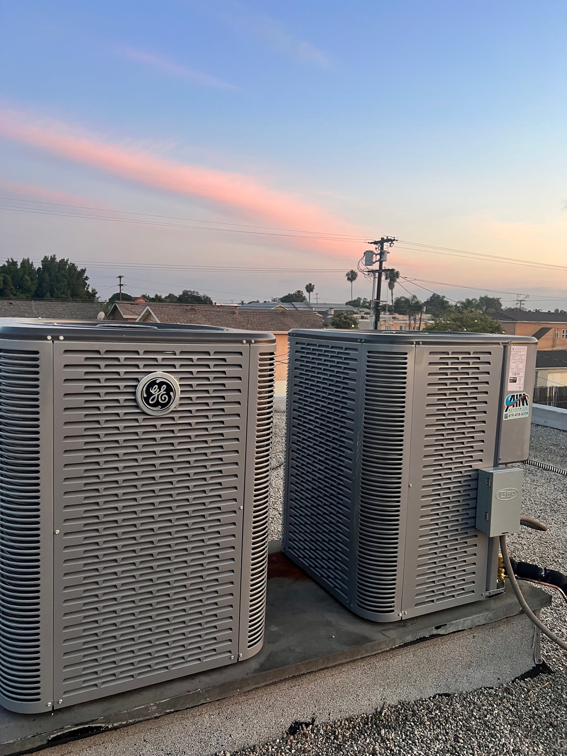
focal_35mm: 26
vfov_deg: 67.3
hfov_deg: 53.1
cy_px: 378
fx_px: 568
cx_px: 284
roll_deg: -2.0
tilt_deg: -6.7
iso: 125
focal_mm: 5.7
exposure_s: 1/95
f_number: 1.5
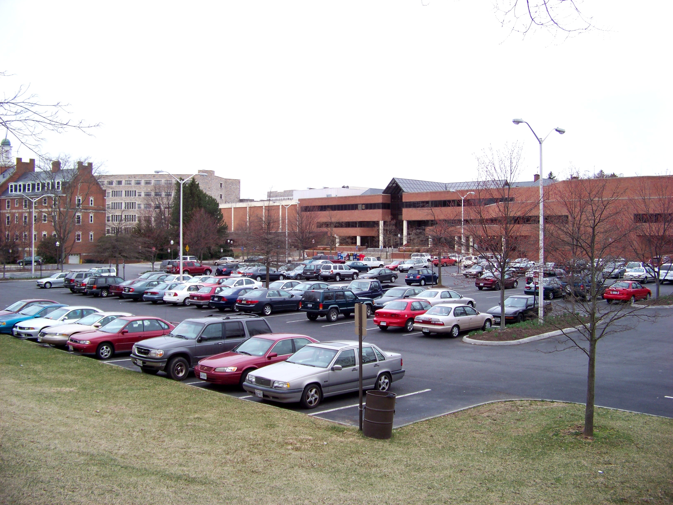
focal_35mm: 36
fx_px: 700
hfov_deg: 51.4
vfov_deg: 39.7
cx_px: 336
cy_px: 252
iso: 64
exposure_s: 1/125
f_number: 2.8
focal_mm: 5.85
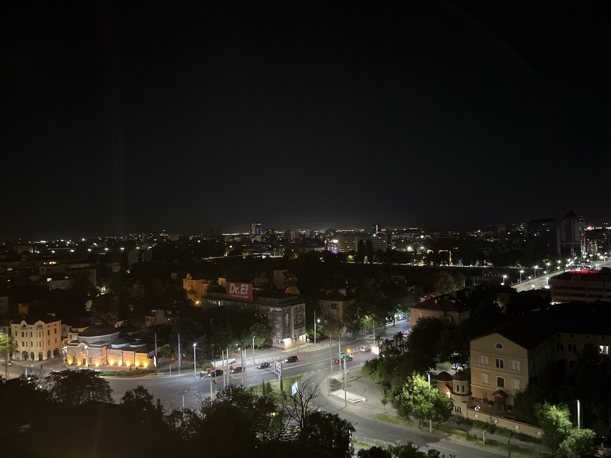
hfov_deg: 67.3
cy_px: 229
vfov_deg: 53.1
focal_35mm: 26
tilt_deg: +0.4
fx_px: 459
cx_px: 306
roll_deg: +2.1
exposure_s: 1/17
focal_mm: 5.1
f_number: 1.6
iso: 3200
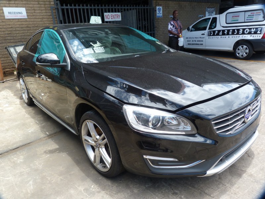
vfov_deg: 54.9
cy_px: 100
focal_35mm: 25
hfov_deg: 69.4
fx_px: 191
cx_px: 132
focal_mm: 4.5
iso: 80
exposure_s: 1/100
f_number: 4
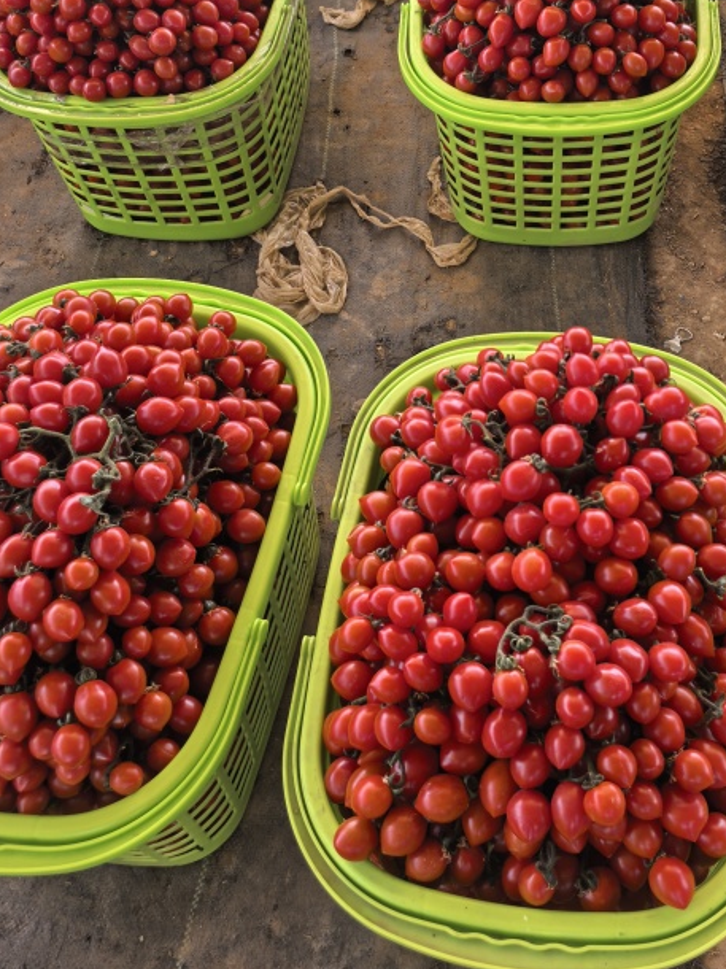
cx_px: 456
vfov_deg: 43.7
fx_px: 1175
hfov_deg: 34.1
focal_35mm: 42
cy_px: 269
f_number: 2
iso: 50
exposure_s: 1/156
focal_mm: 5.75
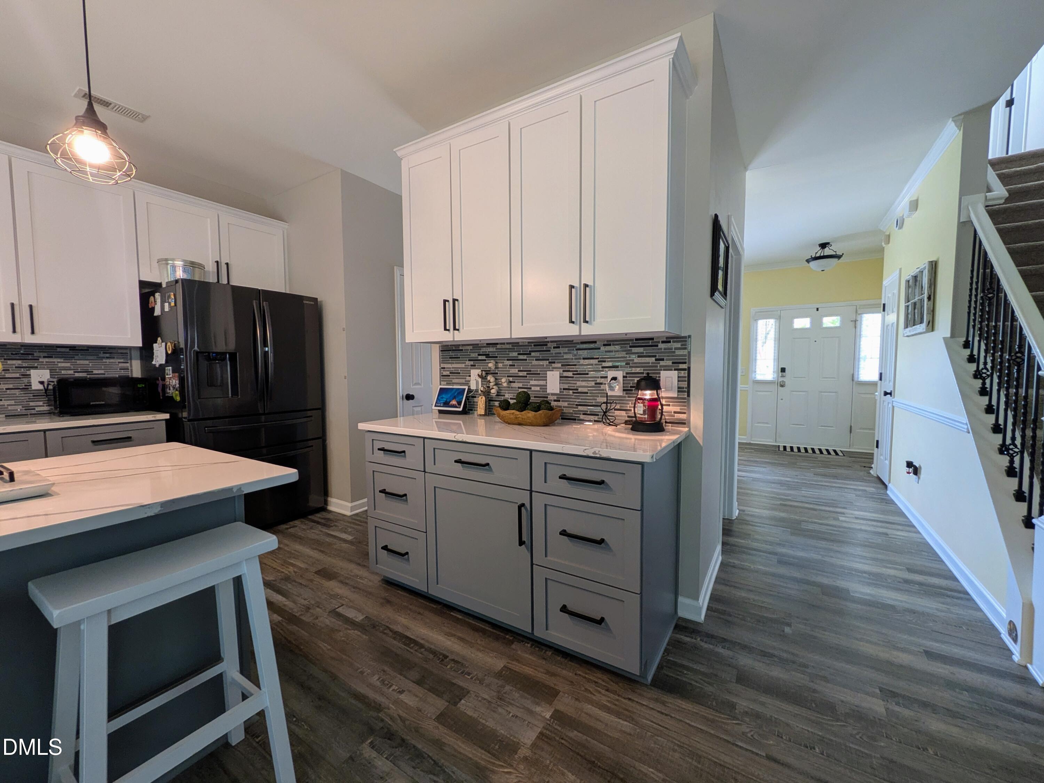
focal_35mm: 14
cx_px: 522
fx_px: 422
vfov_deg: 85.7
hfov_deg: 102.1
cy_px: 392
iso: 103
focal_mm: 1.83
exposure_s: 1/24
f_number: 2.2
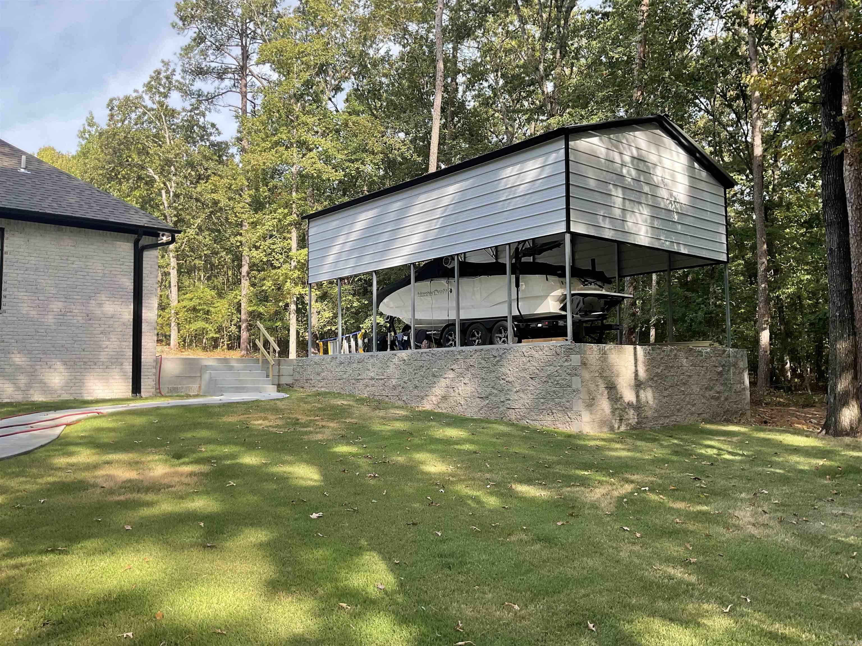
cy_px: 323
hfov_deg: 61.7
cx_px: 431
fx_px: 722
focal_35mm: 29
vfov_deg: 48.2
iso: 16
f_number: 1.8
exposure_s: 1/348
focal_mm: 3
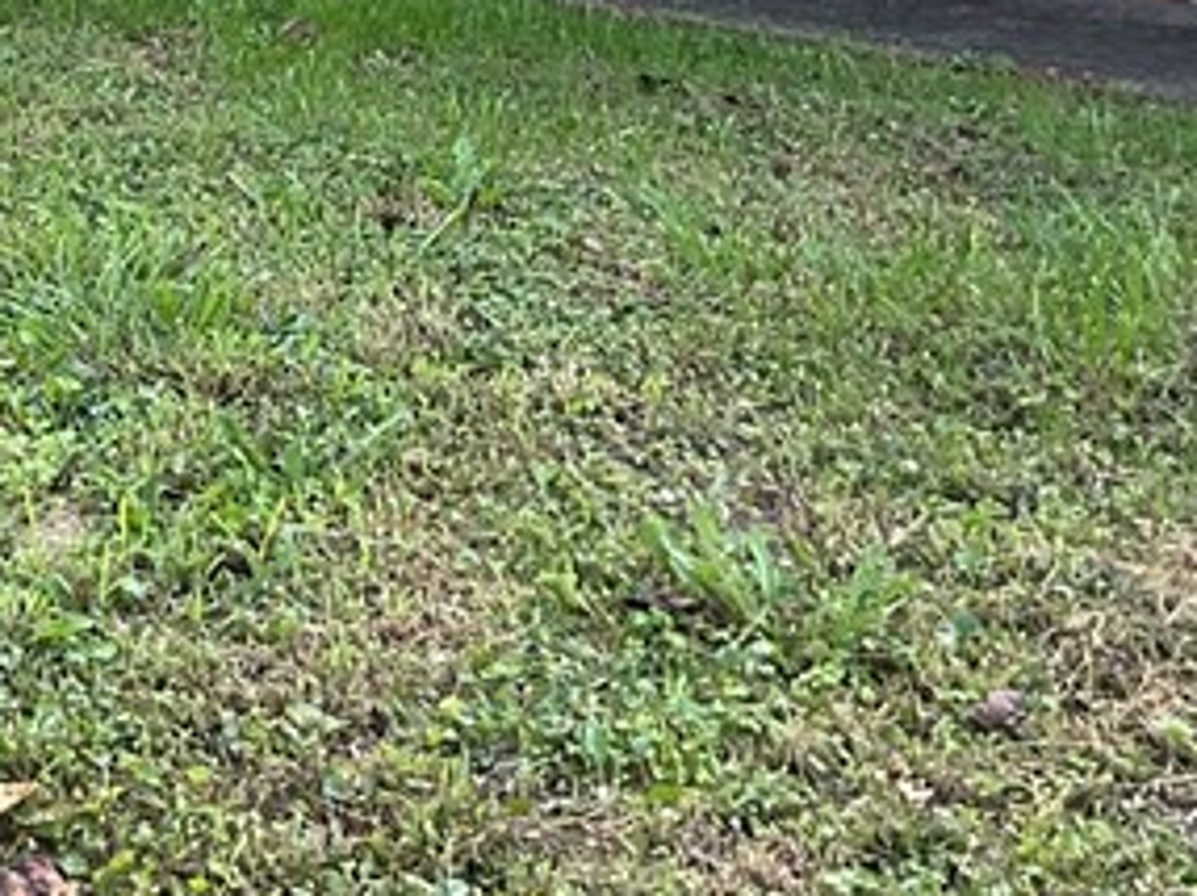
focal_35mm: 104
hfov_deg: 18.8
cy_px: -574
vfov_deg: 13.2
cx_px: 285
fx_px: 3593
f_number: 1.8
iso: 16
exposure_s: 1/153
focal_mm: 3
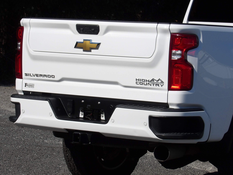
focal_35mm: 198
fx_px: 1333
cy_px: 88
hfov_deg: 10.0
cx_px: 116
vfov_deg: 7.5
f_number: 5.5
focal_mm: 35.6
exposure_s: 1/751
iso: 100
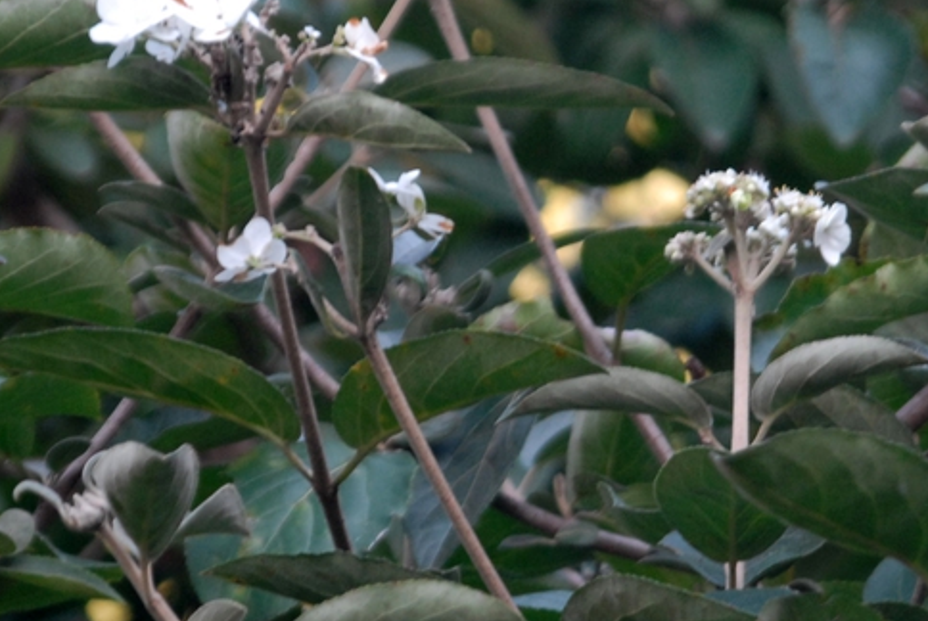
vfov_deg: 3.9
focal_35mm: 349
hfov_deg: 5.9
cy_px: 200
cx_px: 353
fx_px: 9007
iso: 400
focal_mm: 110
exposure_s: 1/60
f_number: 5.6
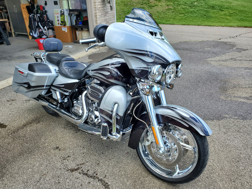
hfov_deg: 67.3
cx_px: 126
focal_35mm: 26
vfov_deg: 53.1
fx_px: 189
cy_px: 94
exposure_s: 1/237
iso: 50
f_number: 2.4
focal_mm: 4.3
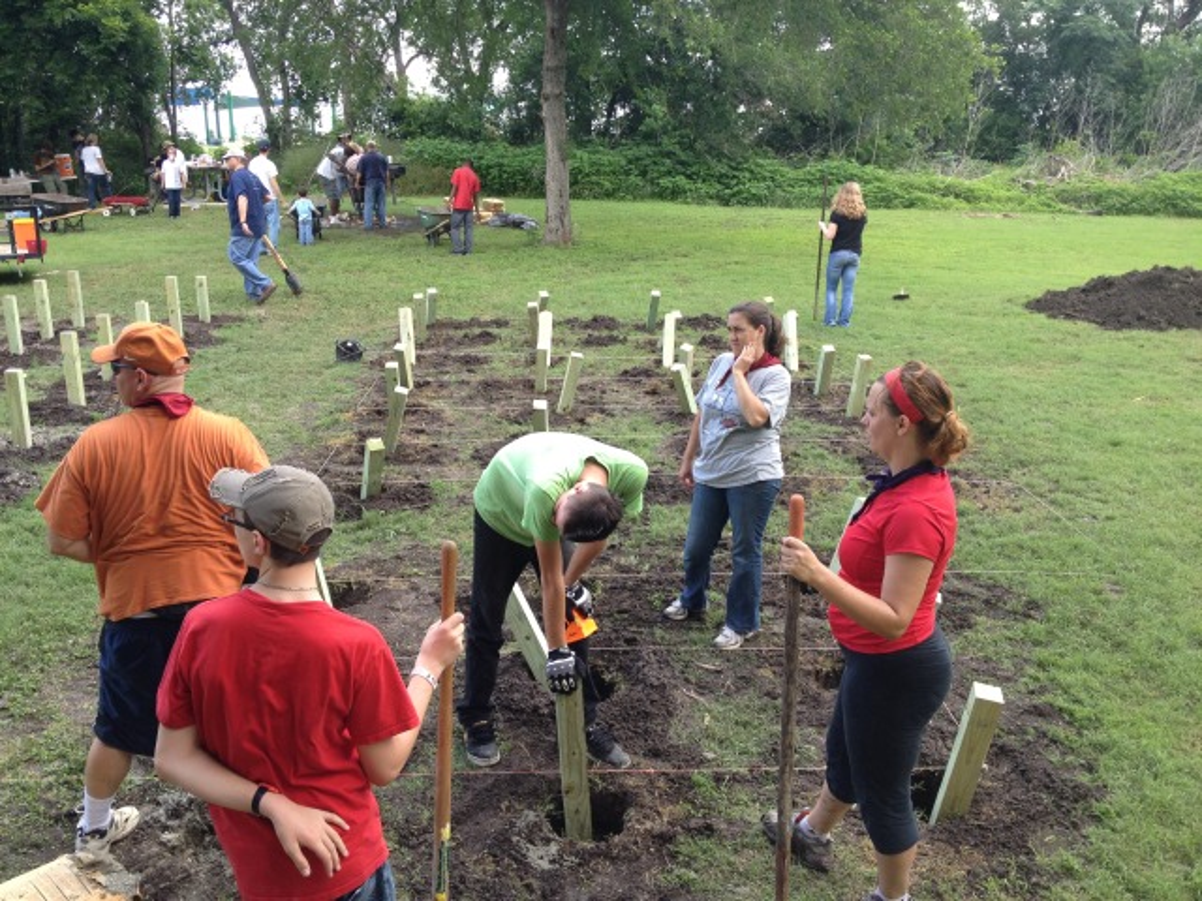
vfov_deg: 40.7
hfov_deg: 52.6
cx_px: 601
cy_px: 450
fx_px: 1215
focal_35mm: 35
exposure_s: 1/206
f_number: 2.4
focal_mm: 4.28
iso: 50
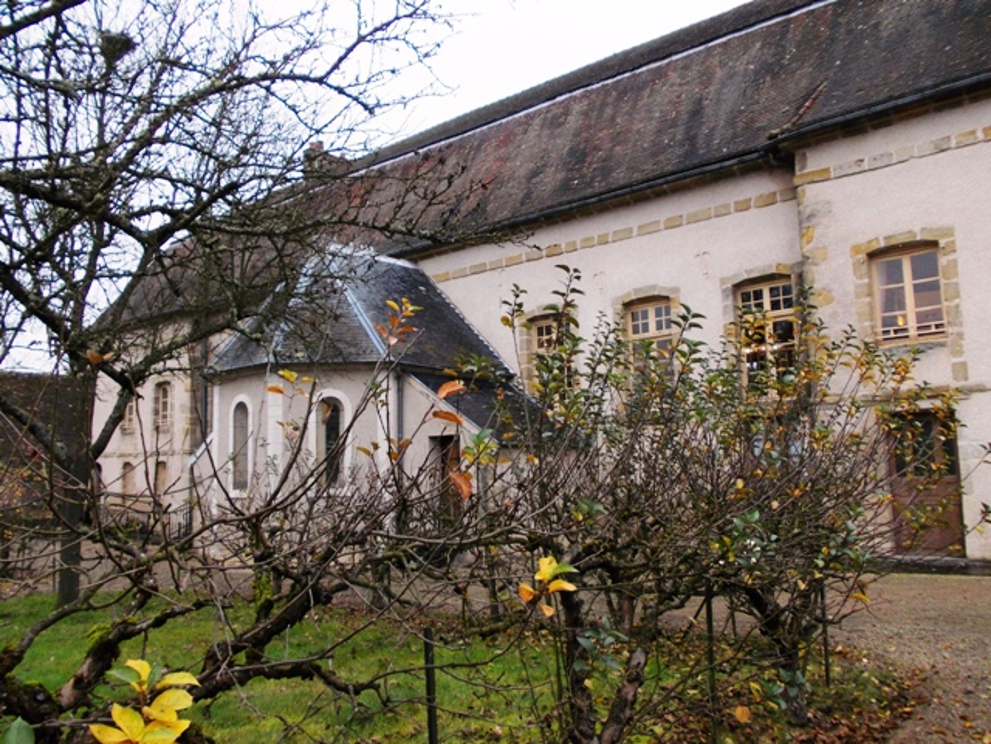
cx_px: 496
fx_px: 802
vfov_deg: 49.7
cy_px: 372
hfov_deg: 63.4
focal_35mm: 28
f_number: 2.7
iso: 80
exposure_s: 1/125
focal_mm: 4
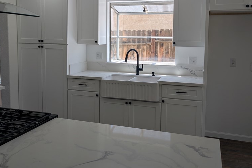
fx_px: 238
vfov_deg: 38.5
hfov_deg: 55.8
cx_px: 127
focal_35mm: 34
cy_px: 58
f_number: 1.68
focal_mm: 6.9
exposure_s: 1/365
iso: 19
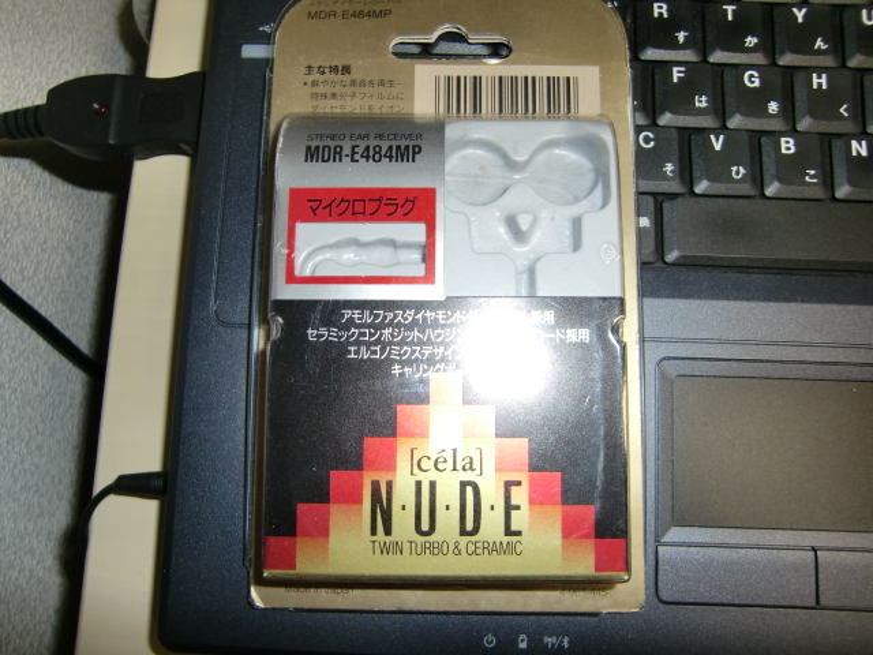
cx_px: 436
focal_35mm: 28
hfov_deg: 63.4
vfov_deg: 49.7
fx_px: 706
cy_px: 328
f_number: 2.6
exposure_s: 1/60
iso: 64
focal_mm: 4.9
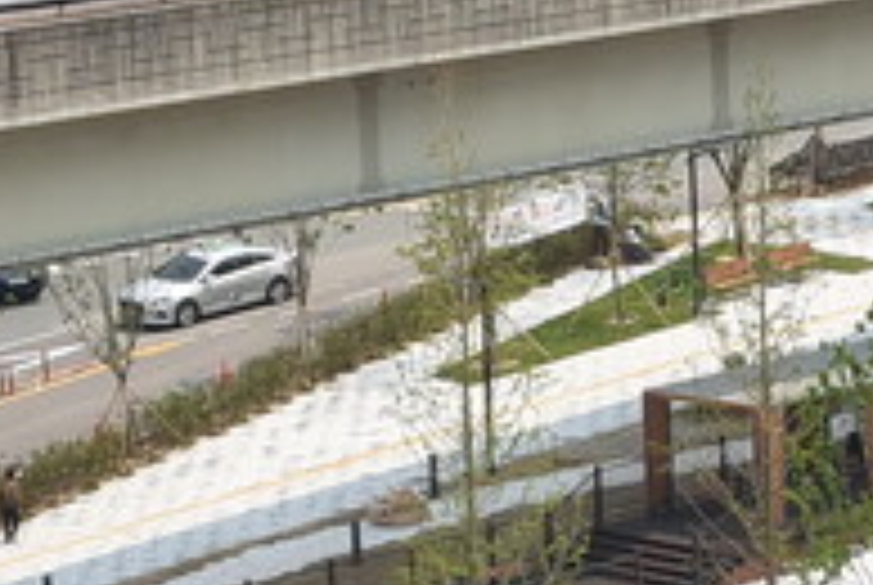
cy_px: 212
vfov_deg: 6.5
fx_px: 5124
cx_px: 954
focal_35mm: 211
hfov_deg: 9.6
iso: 1000
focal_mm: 32
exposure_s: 1/640
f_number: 13
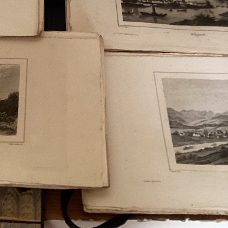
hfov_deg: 19.0
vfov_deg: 18.4
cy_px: -49
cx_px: 1
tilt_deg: -45.0
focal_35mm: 89
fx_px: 663
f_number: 2.4
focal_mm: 3.3
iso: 160
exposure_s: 1/50
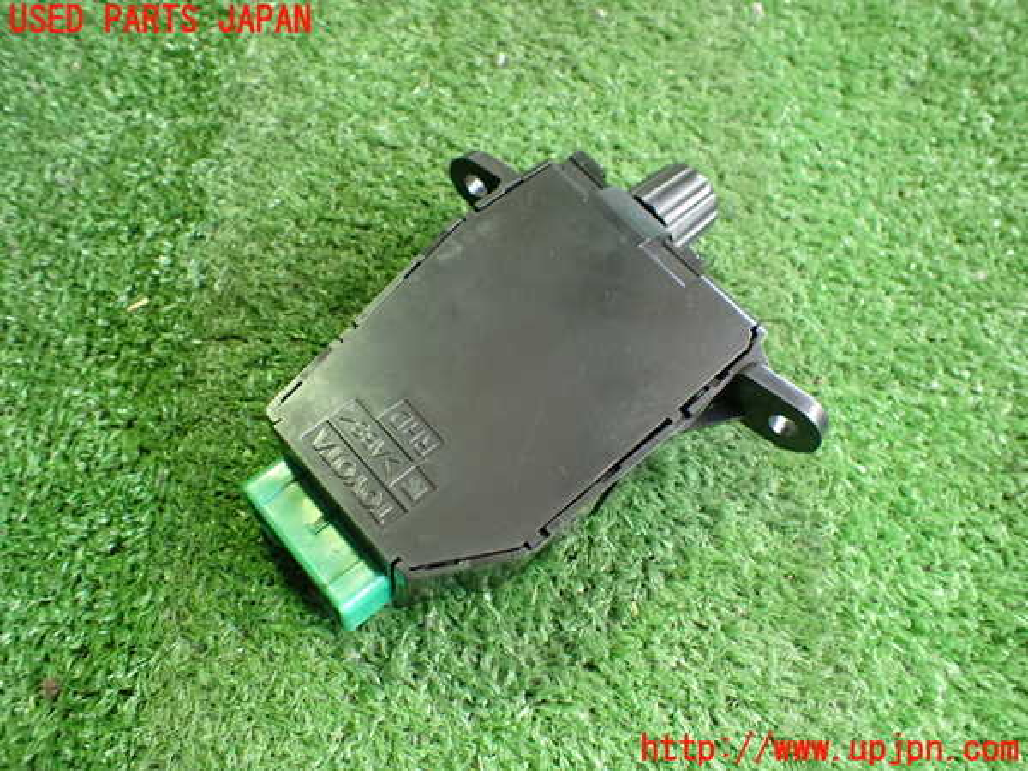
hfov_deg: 60.0
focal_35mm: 30
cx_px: 514
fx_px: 891
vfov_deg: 46.8
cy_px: 386
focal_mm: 5.4
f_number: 2.3
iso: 800
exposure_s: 1/40
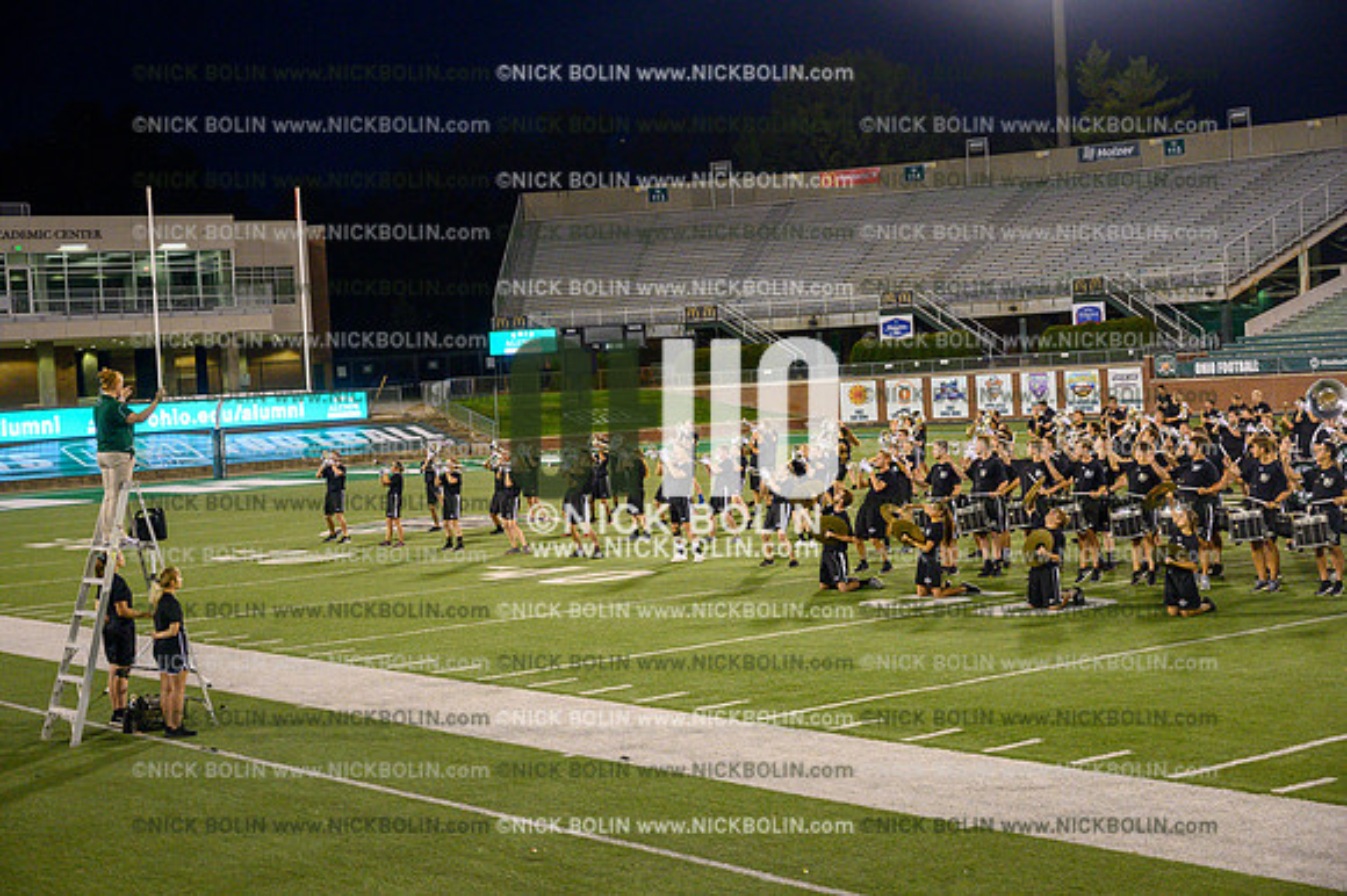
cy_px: 448
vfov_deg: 23.8
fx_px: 2131
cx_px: 674
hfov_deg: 35.1
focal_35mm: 57
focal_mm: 57
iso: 4000
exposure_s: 1/1000
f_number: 4
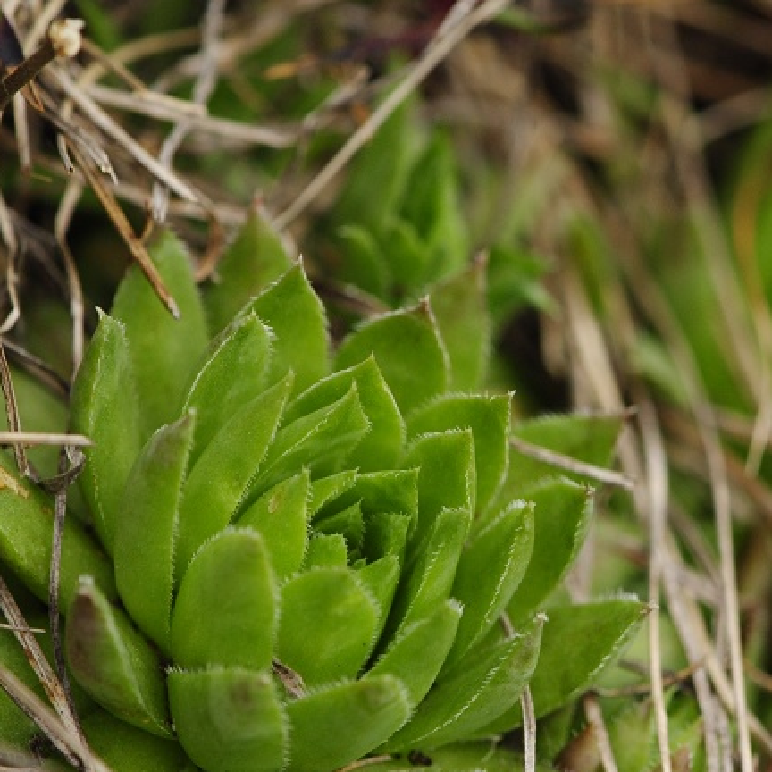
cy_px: 420
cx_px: 618
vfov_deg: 8.7
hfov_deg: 8.7
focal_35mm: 201
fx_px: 5066
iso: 400
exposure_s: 1/125
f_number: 6.3
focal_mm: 85
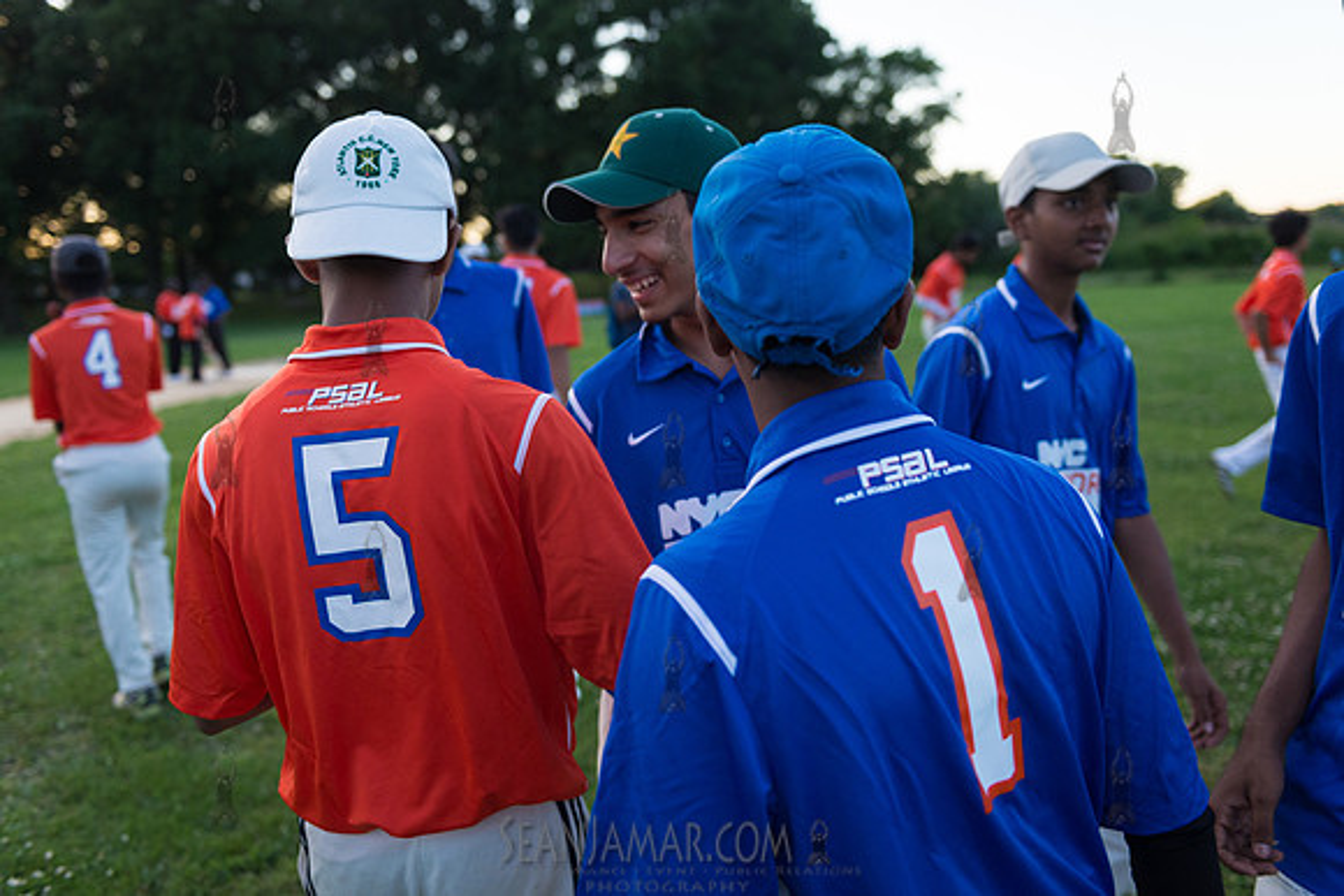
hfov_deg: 58.7
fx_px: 1195
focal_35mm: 32
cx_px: 672
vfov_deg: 41.1
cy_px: 448
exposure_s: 1/2000
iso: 1600
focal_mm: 32
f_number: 2.8
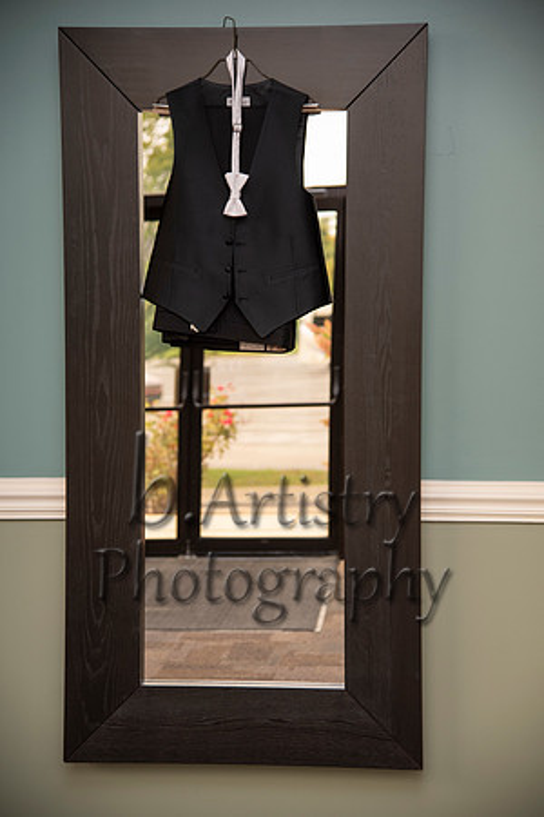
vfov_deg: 26.0
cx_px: 272
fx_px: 1768
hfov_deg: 17.5
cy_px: 408
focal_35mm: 78
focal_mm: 78
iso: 400
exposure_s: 1/160
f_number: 4
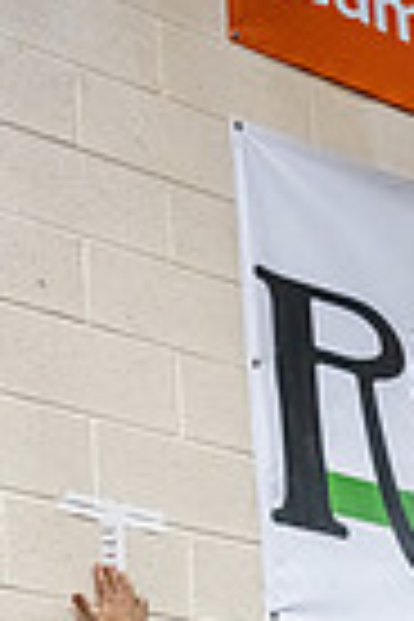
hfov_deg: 17.5
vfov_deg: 21.0
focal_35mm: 78
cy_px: 990
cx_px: 153
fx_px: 1345
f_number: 4
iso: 8000
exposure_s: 1/800
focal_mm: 24
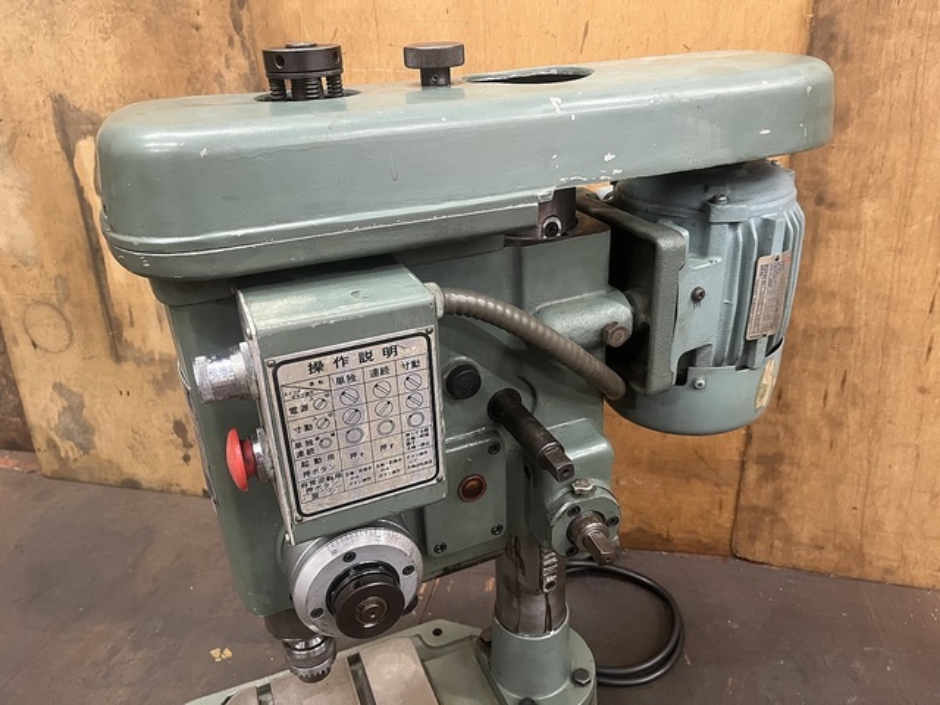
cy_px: 352
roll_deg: +3.3
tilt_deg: -28.7
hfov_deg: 67.3
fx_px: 706
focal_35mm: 26
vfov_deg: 53.1
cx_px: 470
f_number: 1.6
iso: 500
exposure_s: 1/60
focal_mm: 5.1
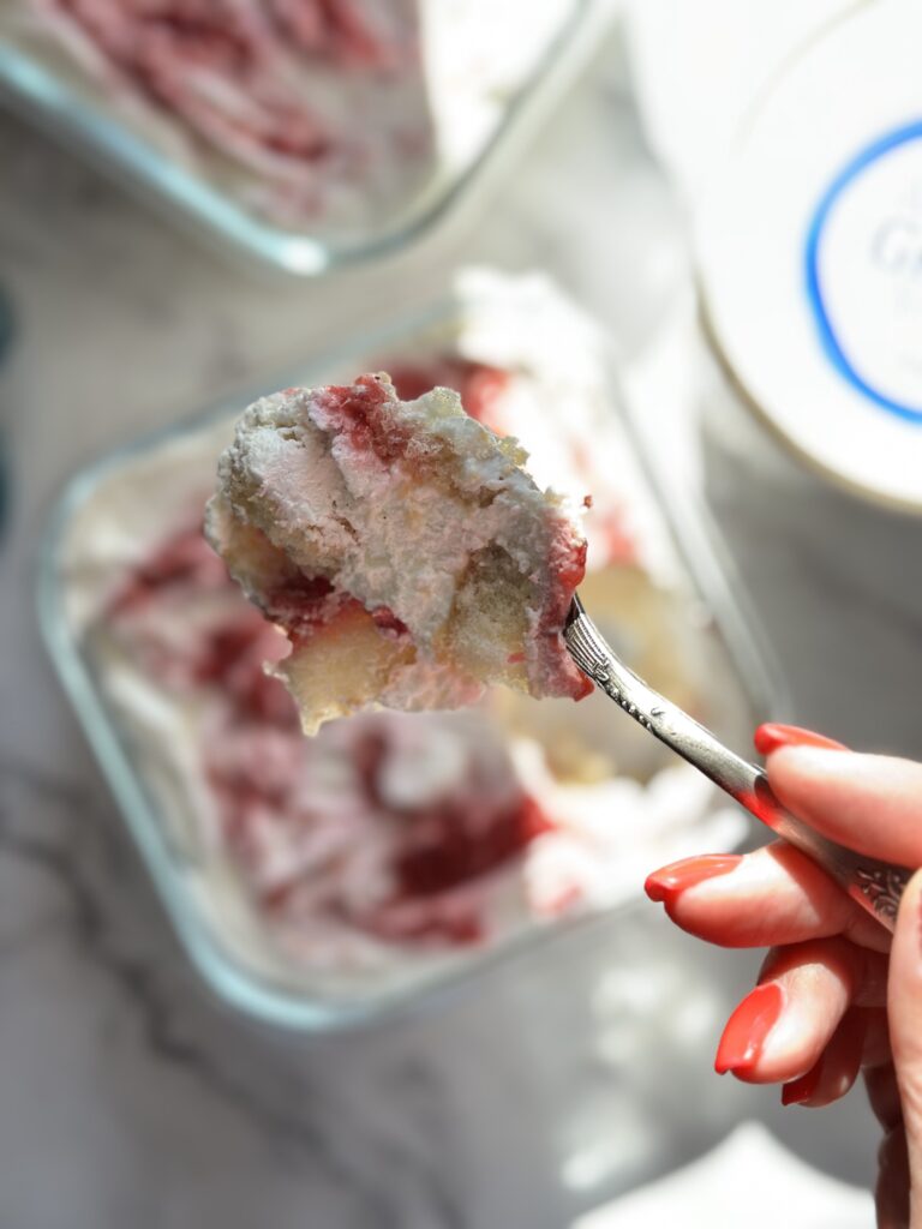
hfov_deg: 30.3
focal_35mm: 48
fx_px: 1705
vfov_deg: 39.7
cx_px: 461
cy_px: 614
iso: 80
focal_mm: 6.86
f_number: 1.78
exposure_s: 1/421
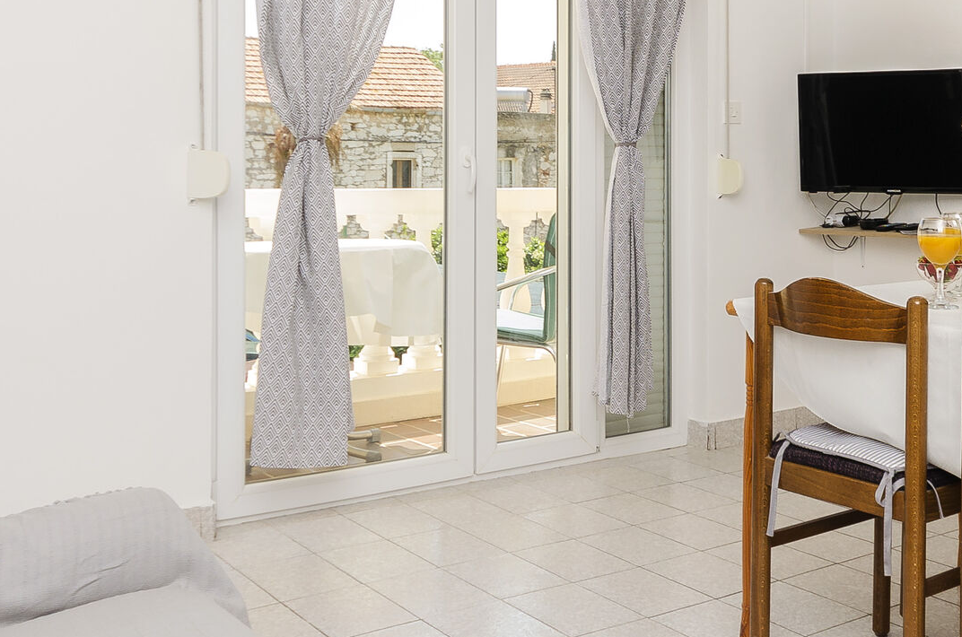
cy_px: 162
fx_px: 1253
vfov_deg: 28.1
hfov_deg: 41.1
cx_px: 687
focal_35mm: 47
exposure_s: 1/160
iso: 160
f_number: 7.1
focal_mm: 12
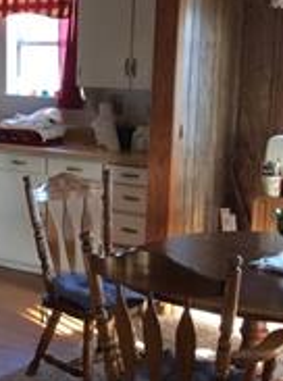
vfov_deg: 23.4
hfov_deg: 17.0
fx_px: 921
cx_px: -10
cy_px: 192
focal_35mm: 84
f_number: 2.4
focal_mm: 3.3
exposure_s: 1/24
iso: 100
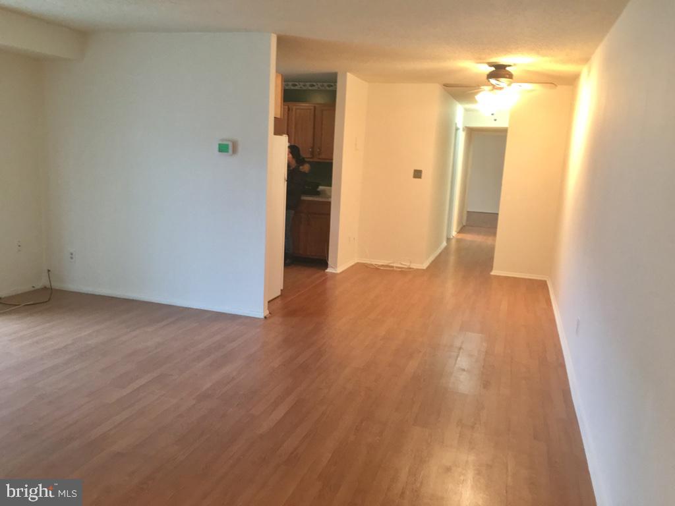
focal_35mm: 29
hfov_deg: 61.7
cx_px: 338
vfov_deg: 48.2
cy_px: 253
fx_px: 565
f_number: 2.2
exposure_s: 1/17
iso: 200
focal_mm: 4.15
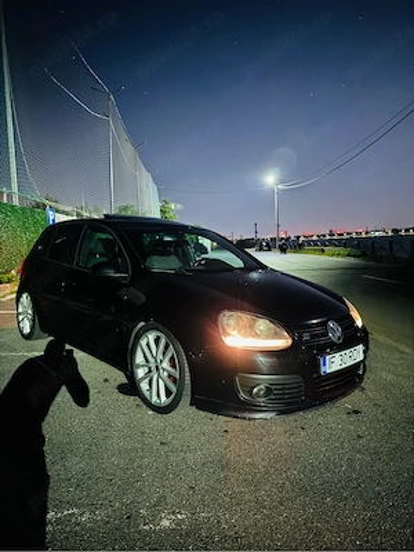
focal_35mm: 24
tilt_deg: -3.9
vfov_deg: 71.6
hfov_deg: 56.8
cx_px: 207
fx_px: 383
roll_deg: +3.4
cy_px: 276
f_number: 1.78
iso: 1600
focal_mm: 6.76
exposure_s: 1/4
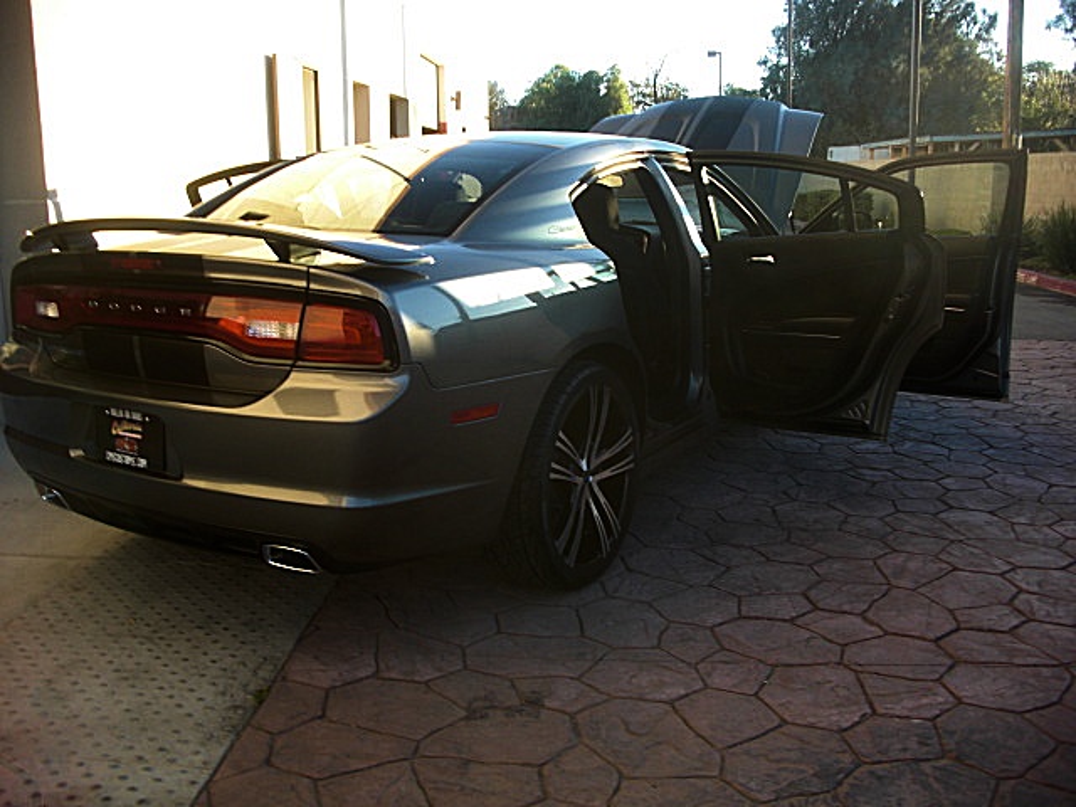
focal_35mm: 36
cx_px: 538
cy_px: 404
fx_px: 1119
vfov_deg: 39.7
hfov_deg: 51.4
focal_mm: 6.3
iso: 50
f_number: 2.8
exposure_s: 1/100
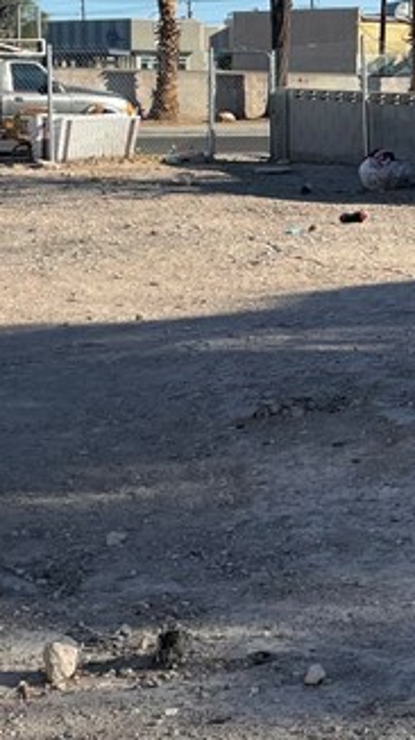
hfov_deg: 13.4
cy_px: 381
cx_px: 413
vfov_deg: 23.9
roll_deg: -1.7
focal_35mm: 89
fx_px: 1744
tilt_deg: -9.2
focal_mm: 4.2
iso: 32
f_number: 1.6
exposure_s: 1/2817
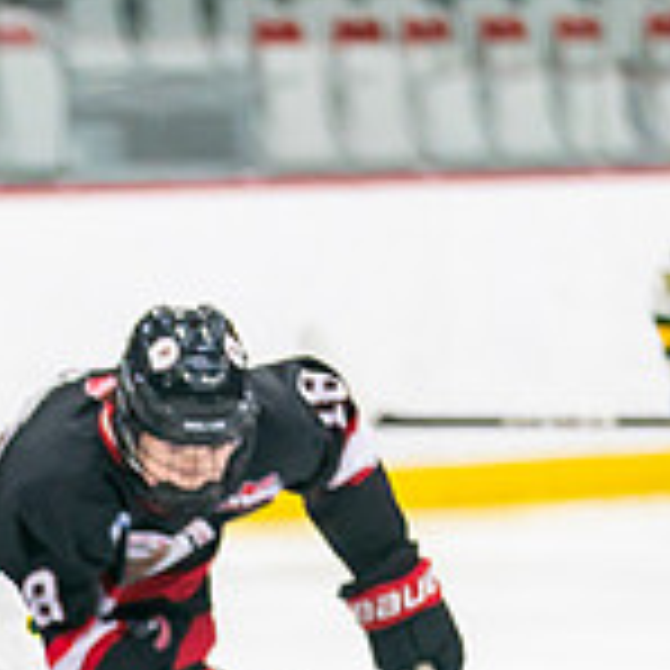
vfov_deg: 2.5
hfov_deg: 2.5
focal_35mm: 694
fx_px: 15197
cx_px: 46
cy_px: 739
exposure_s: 1/640
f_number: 2.8
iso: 800
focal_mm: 165
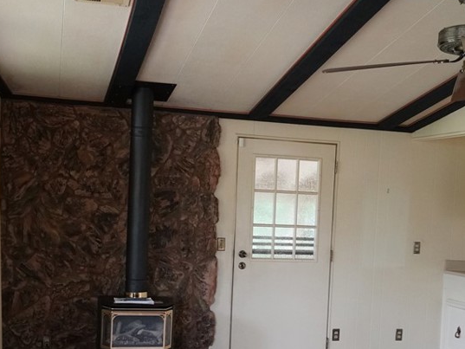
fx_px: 739
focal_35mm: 55
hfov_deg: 34.6
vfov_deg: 26.3
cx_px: 308
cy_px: 259
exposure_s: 1/160
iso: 2500
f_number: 4
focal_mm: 20
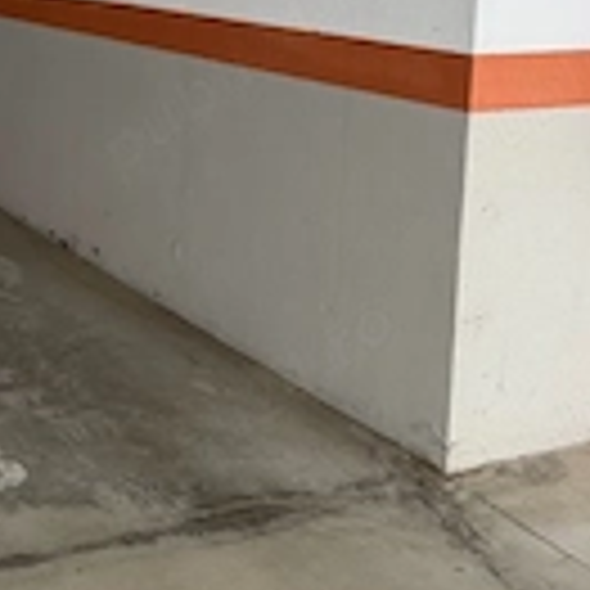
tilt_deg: -8.8
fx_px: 1253
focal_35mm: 65
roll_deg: -0.2
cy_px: 117
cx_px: -14
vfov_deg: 26.0
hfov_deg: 25.1
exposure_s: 1/88
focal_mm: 6.76
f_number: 1.78
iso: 200
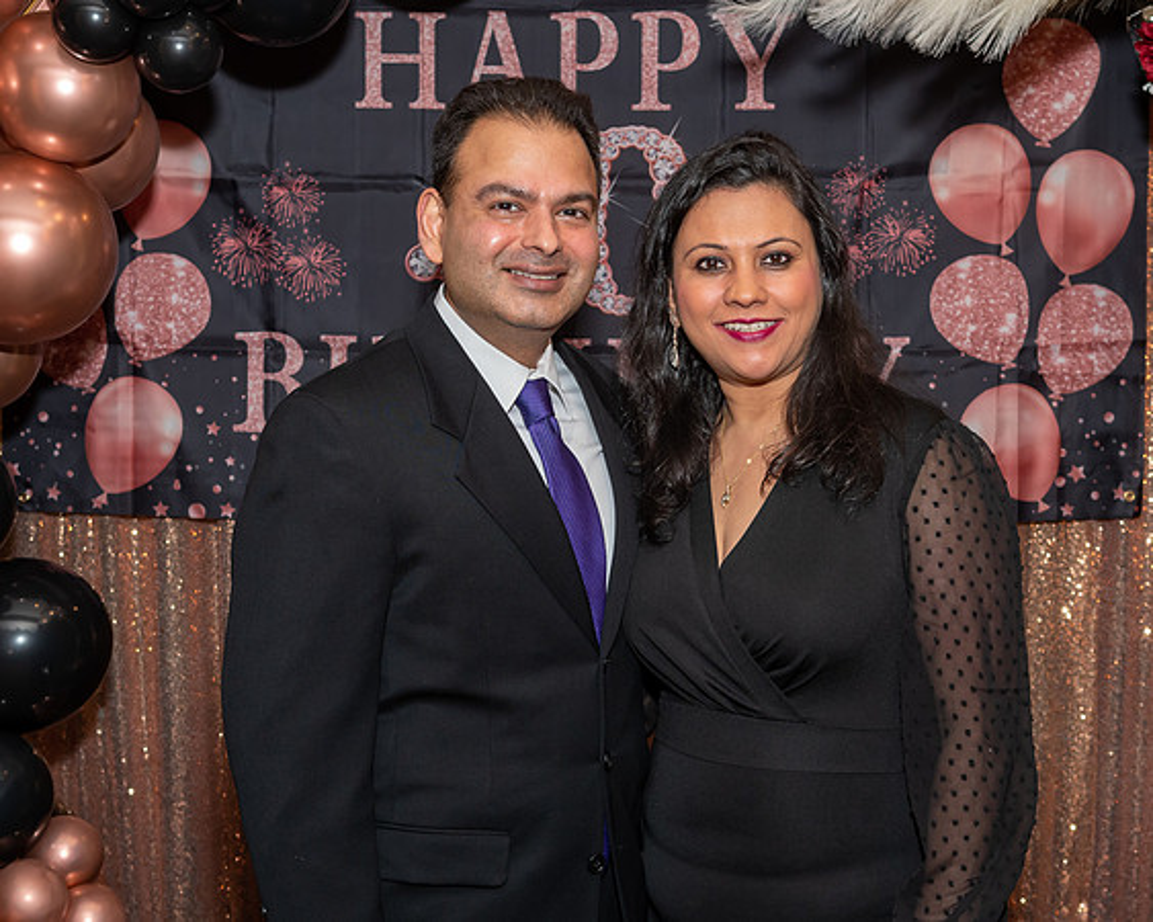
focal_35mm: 66
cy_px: 491
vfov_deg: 23.0
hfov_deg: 28.6
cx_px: 597
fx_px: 2265
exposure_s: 1/250
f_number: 5.6
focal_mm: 35
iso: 400
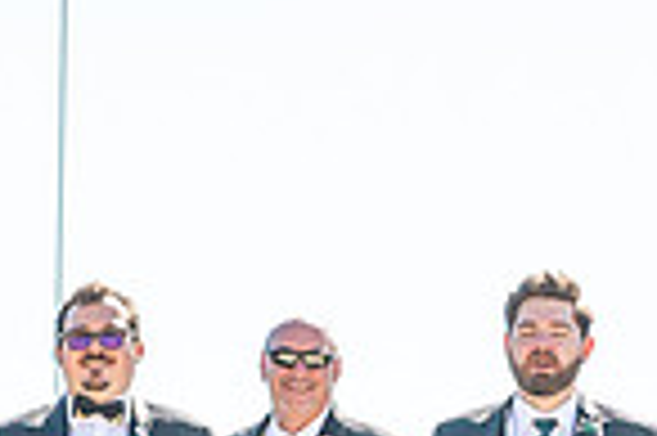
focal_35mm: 454
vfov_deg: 3.0
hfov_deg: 4.5
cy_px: 564
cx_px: 58
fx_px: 8276
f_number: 5.6
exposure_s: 1/1600
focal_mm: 110
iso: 400
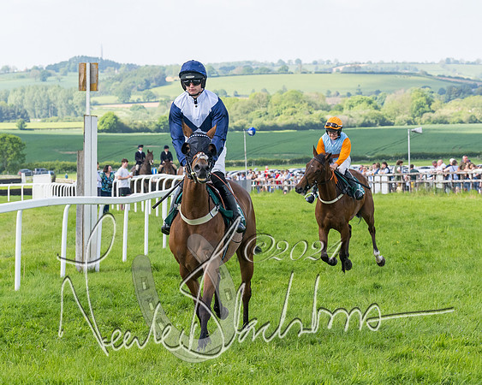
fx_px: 2396
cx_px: 236
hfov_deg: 11.5
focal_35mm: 168
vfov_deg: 9.2
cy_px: 192
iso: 400
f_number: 5
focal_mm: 70
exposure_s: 1/1250
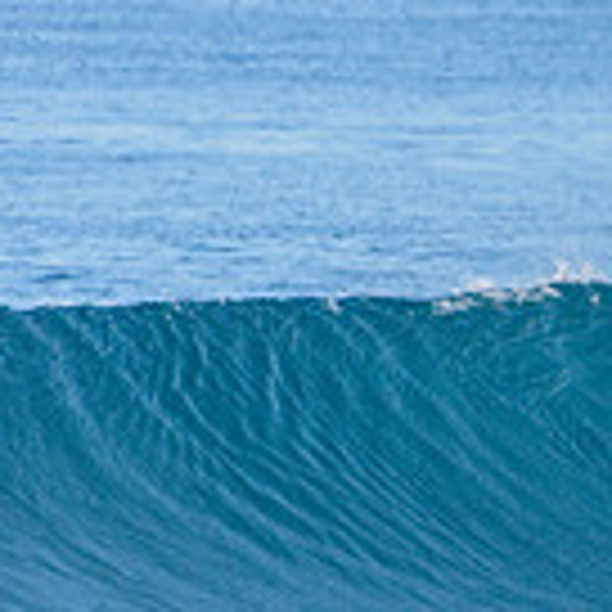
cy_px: 403
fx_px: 36324
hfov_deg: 1.0
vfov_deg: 1.0
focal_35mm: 1816
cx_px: 1242
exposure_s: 1/2000
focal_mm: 500
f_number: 5.6
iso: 280
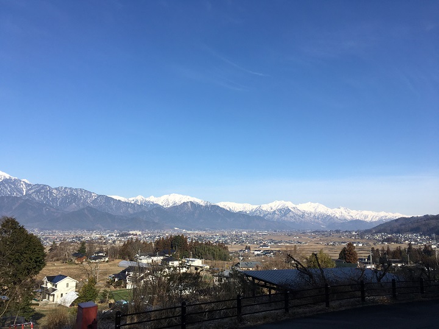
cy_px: 164
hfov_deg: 61.7
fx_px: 368
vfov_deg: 48.2
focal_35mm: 29
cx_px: 220
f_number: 2.2
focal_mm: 4.15
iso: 25
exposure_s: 1/1972
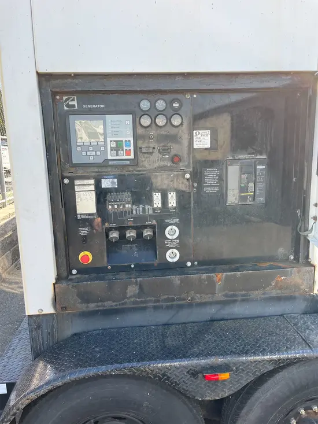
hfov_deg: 53.1
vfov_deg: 67.3
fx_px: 318
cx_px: 159
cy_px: 212
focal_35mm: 26
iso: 50
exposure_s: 1/473
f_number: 1.6
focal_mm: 5.1
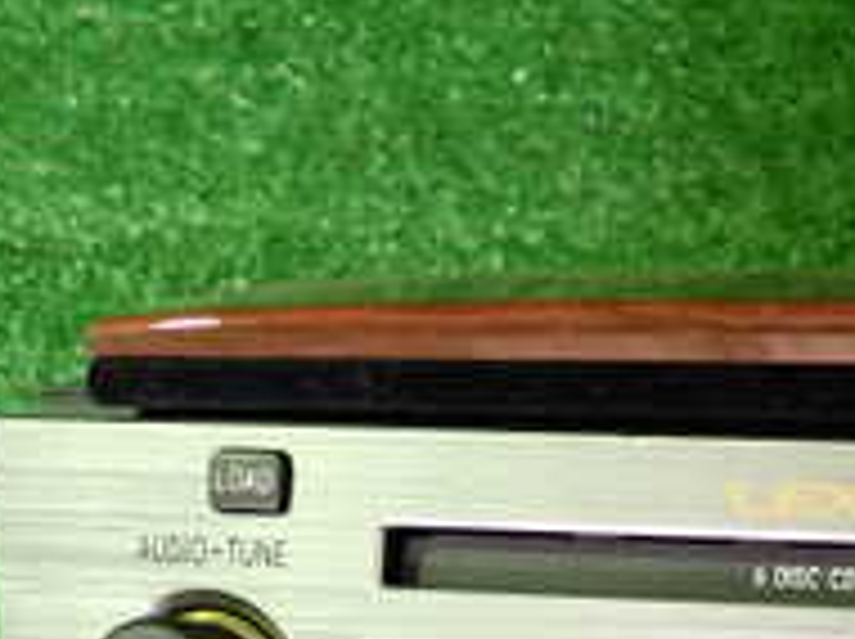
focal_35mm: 79
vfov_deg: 17.6
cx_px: 922
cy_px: 788
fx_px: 1949
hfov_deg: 23.3
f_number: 2
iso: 400
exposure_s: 1/30
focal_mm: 4.5
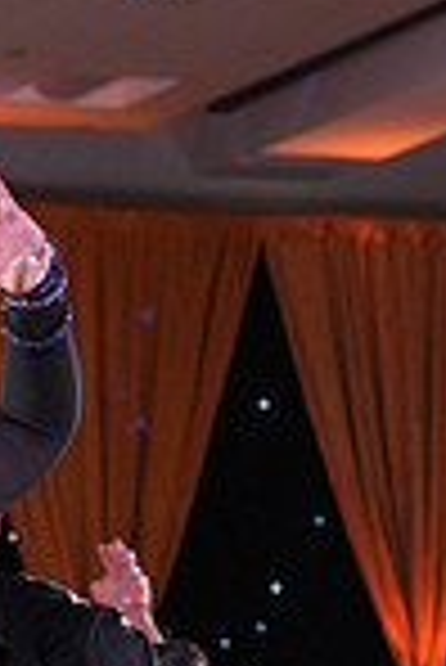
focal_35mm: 211
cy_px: 990
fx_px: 3912
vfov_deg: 9.5
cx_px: -196
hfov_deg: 6.5
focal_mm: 54
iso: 2000
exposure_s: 1/400
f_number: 4.5
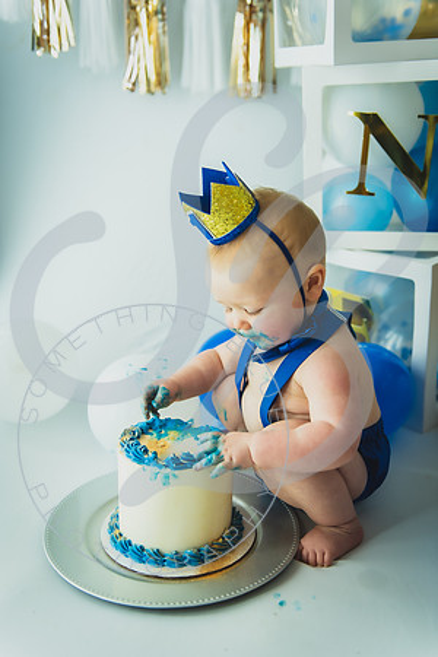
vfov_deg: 50.7
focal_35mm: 38
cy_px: 328
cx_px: 219
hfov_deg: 35.1
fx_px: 693
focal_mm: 38
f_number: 2.8
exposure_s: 1/125
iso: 200
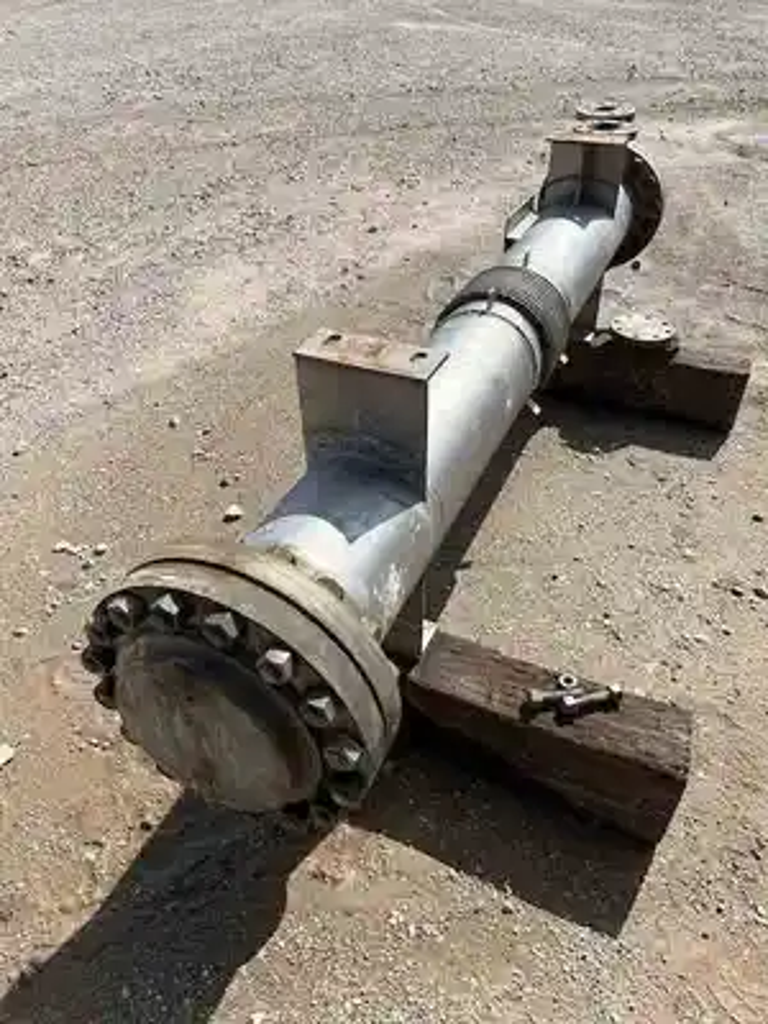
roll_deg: +0.1
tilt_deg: -39.0
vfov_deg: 67.3
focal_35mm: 26
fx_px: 769
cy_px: 512
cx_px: 384
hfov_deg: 53.1
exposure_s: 1/4310
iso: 50
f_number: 1.6
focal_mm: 5.1
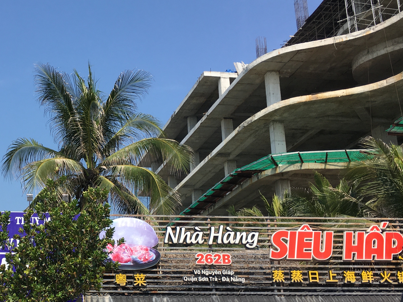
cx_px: 61
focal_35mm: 50
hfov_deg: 36.4
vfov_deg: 28.7
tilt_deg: +14.9
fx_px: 582
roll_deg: -0.1
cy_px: 223
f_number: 2.2
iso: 25
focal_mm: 4.15
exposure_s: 1/1304
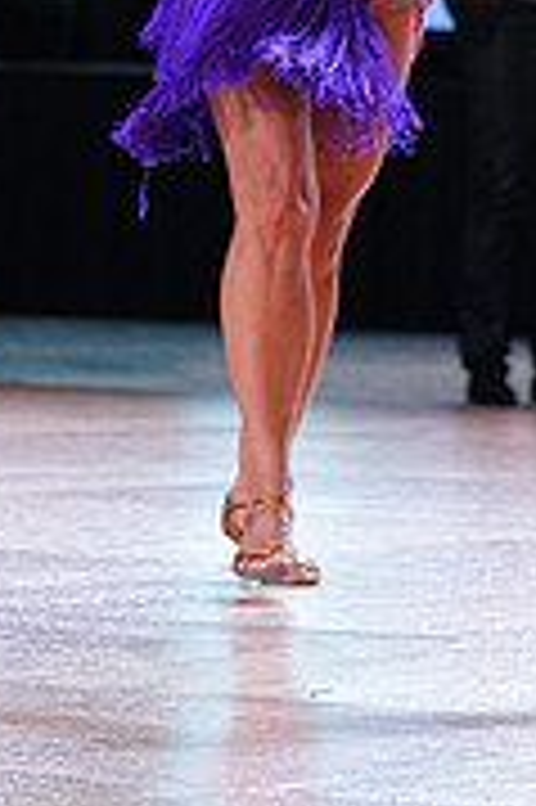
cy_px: -158
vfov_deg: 4.4
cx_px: 660
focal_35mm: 470
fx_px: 10516
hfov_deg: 2.9
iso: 2000
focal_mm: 145
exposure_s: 1/400
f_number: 4
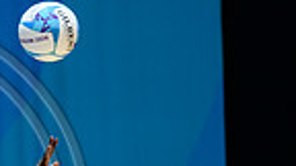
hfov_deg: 5.2
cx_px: -121
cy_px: 216
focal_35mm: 415
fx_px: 3257
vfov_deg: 2.9
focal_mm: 98
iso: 2500
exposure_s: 1/1250
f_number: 3.5
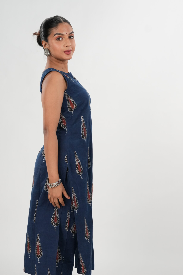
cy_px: 178
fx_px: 740
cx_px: 63
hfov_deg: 14.1
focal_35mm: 97
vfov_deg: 21.0
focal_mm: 70
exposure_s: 1/320
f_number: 4.5
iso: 1600
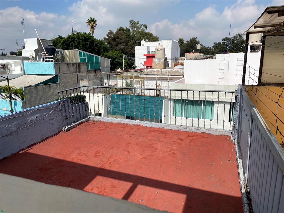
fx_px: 213
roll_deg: +0.4
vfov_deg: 53.1
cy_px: 106
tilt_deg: -11.1
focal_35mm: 26
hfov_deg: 67.3
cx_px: 142
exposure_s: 1/4608
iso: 32
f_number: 1.8
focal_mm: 4.25
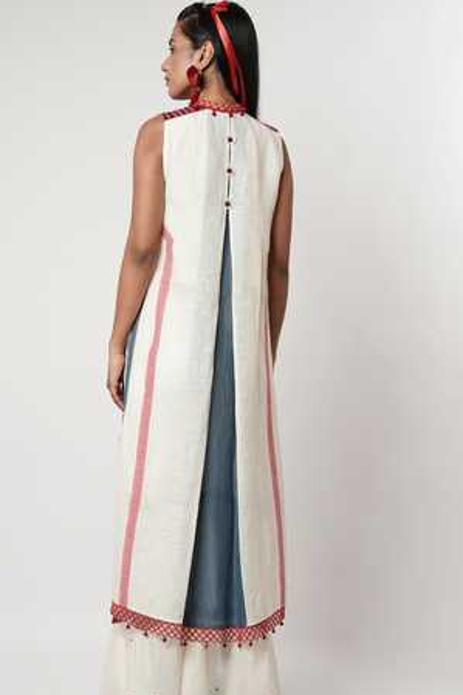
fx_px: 1204
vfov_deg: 32.2
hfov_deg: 21.8
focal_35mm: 62
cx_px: 209
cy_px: 377
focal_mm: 53.3
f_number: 5.6
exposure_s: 1/200
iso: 100
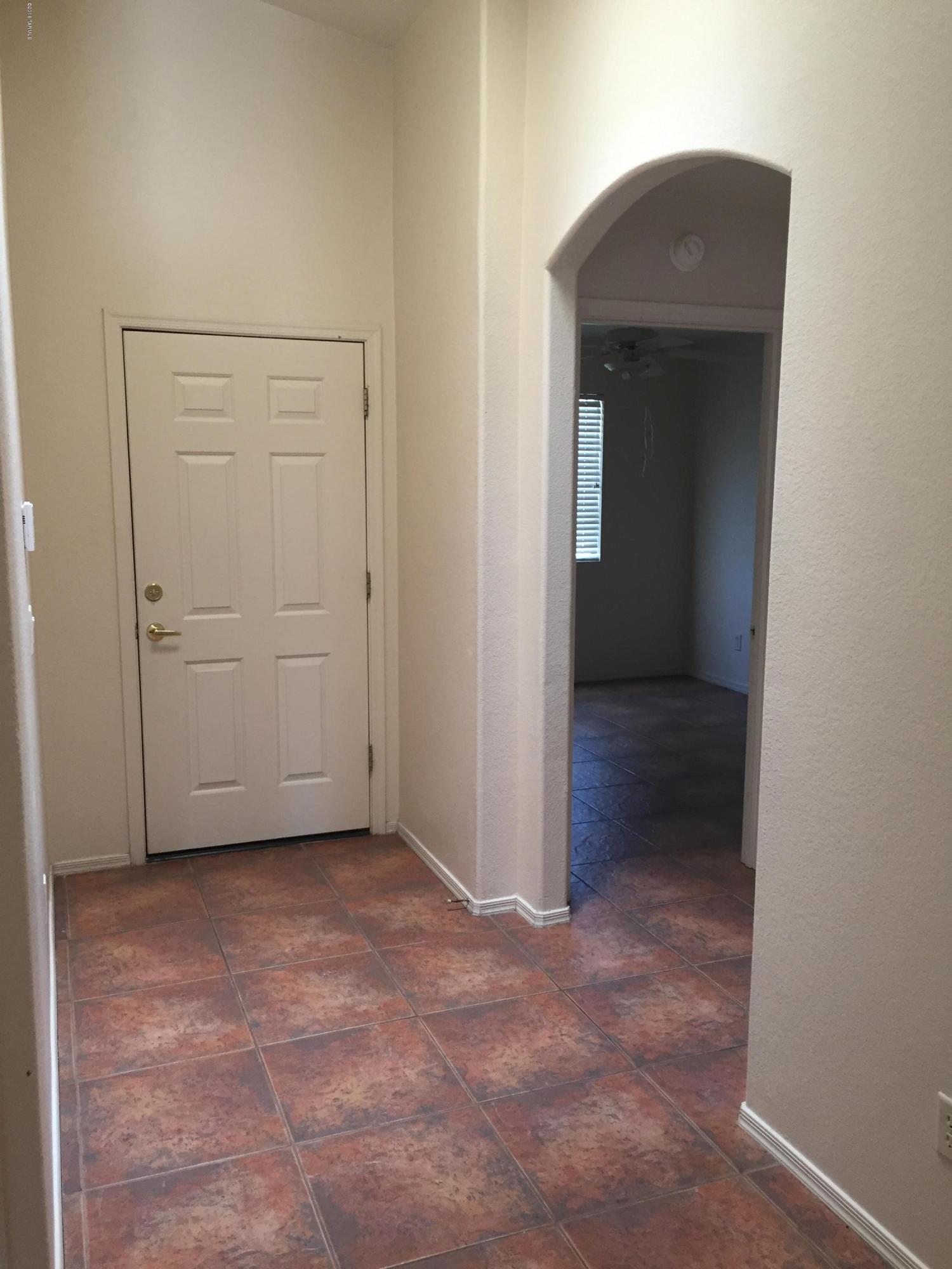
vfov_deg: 61.7
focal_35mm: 29
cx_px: 476
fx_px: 1063
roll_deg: -0.9
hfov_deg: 48.2
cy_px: 634
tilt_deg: -9.1
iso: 100
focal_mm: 4.15
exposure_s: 1/30
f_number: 2.2
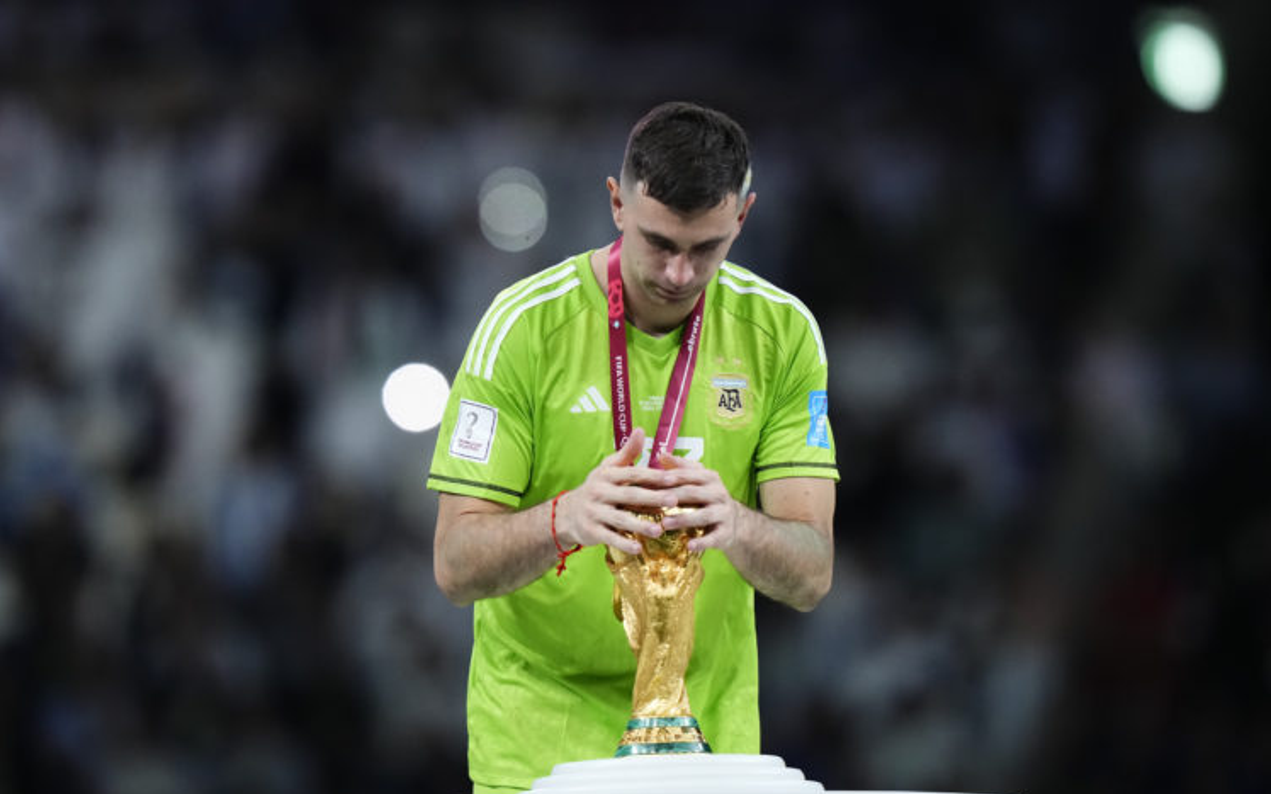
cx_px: 636
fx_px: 14163
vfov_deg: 3.2
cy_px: 411
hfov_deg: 5.1
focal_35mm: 409
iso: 3200
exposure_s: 1/320
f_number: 3.2
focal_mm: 400
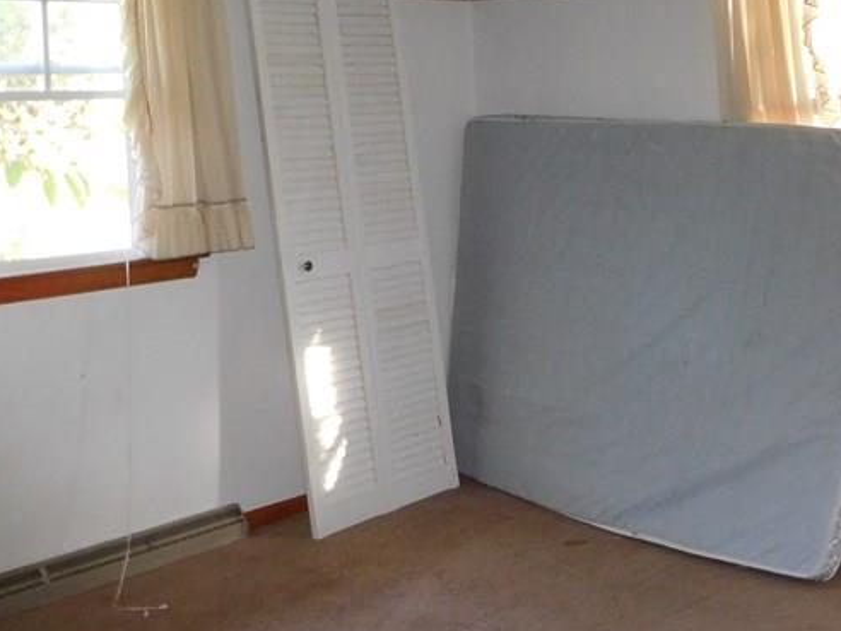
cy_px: 156
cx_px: 761
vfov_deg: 27.6
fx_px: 1263
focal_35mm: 52
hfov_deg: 34.7
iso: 400
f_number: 3.4
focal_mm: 4.5
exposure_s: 1/30
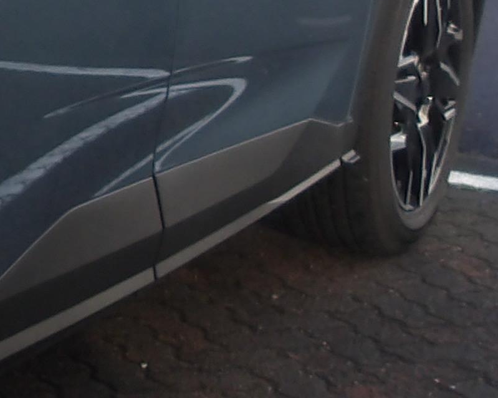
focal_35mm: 152
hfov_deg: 11.5
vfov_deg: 10.0
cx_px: -479
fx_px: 2240
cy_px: -90
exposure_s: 1/168
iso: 100
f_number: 3
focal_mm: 4.9
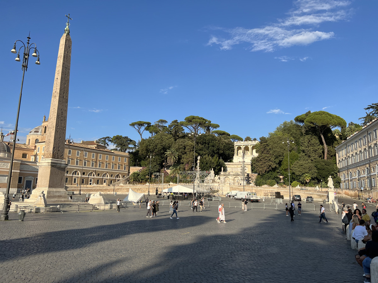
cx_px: 189
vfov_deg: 53.1
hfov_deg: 67.3
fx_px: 284
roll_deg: -1.8
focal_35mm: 26
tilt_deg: +10.1
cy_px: 142
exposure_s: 1/4115
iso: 50
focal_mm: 5.7
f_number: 1.5
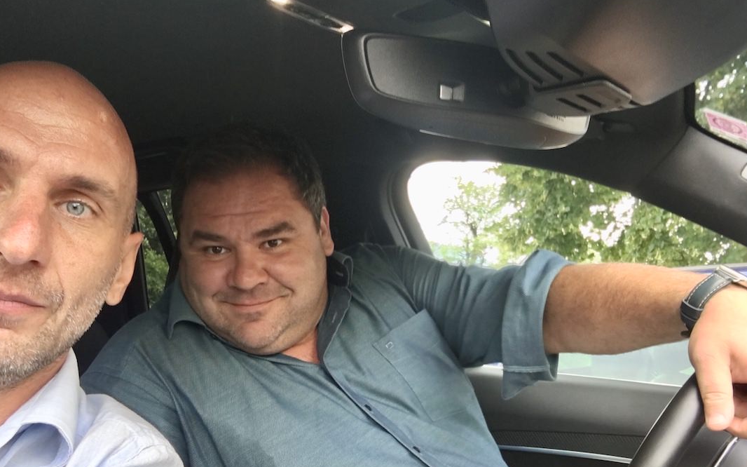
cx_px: 359
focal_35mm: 37
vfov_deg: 34.2
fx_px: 753
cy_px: 298
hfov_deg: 52.7
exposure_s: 1/33
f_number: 2.2
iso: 32
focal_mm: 2.65
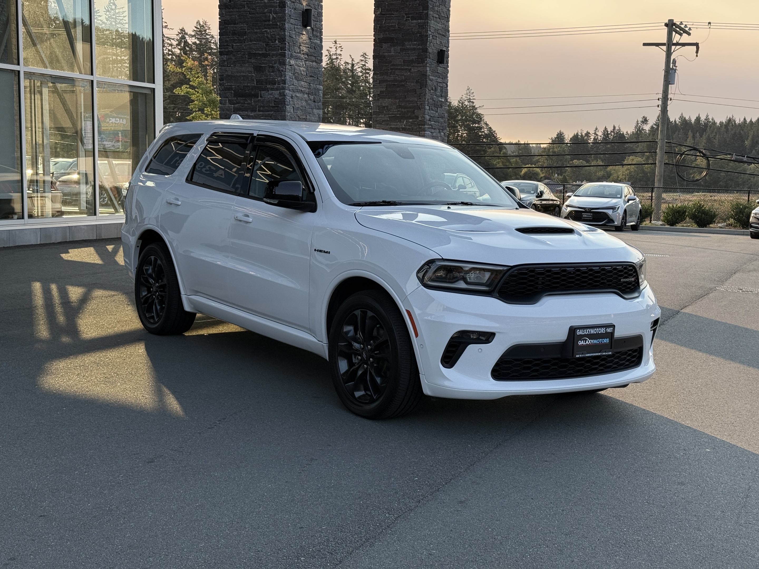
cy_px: 284
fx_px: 1052
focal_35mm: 48
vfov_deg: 30.3
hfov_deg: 39.7
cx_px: 380
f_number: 1.78
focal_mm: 6.76
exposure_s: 1/1149
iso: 64
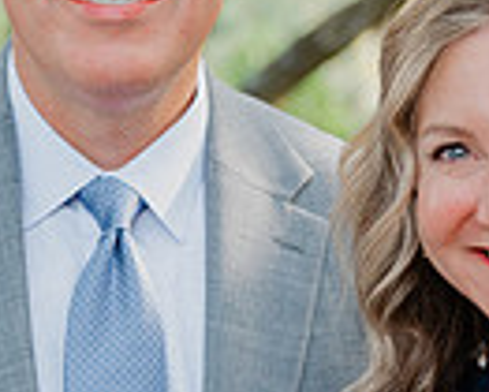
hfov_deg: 10.5
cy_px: 336
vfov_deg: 8.4
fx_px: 2650
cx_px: 157
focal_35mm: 183
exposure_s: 1/1000
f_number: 2.8
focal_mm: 44
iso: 900
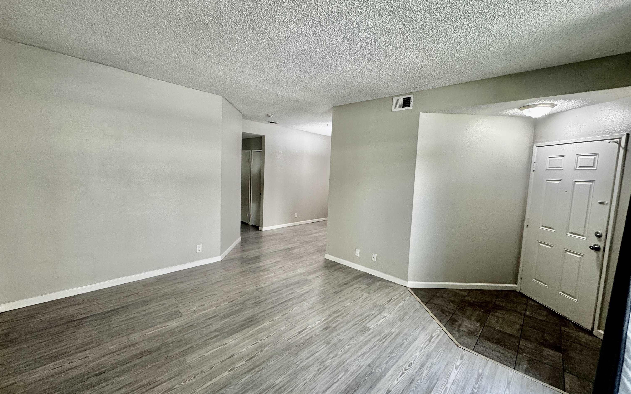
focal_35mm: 15
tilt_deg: -4.2
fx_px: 258
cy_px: 193
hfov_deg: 101.5
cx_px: 313
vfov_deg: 74.8
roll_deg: -3.0
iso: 200
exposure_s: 1/60
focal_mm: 2.22
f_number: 2.2
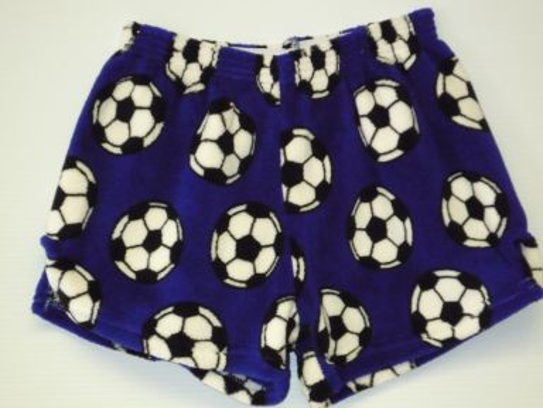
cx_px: 272
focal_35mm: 93
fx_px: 1459
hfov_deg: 21.1
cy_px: 204
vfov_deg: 15.9
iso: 800
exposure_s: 1/50
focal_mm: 16.3
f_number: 5.7
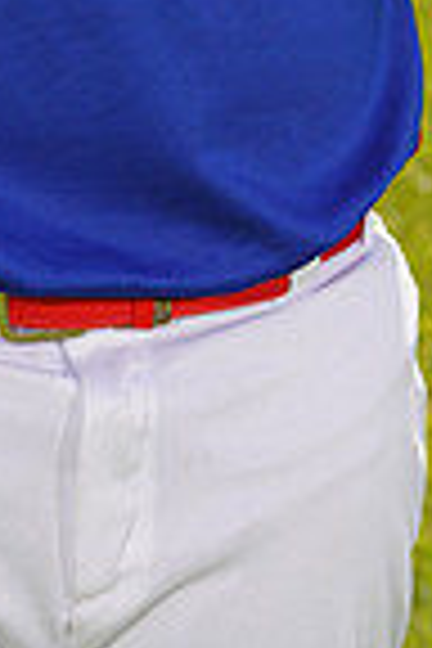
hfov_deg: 3.4
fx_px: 7271
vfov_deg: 5.0
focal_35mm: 404
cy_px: -621
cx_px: -92
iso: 100
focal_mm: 100
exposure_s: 1/160
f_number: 9
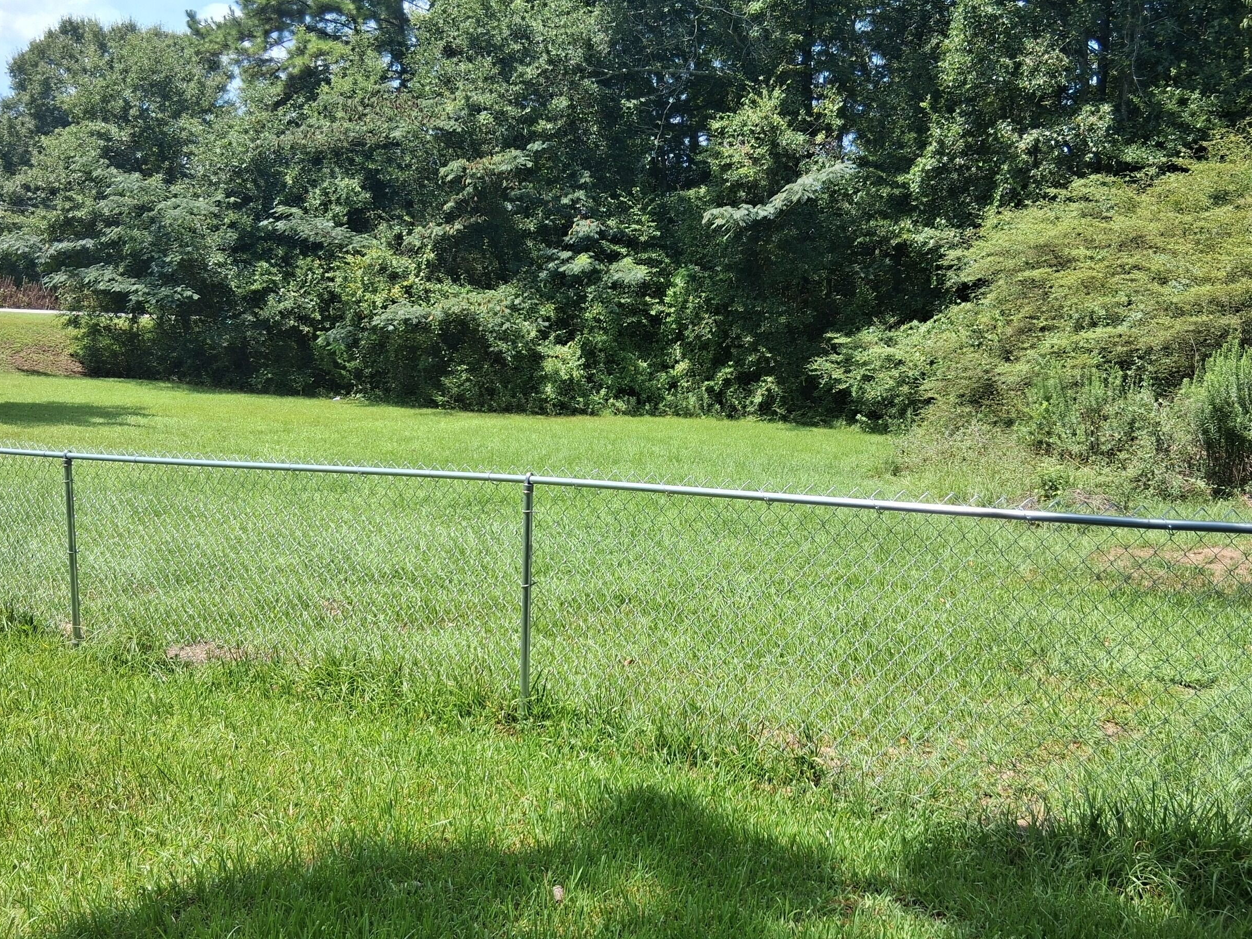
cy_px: 501
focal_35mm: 33
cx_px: 615
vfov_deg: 42.9
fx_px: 1194
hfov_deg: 55.3
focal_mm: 3.98
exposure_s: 1/394
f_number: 1.8
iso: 25
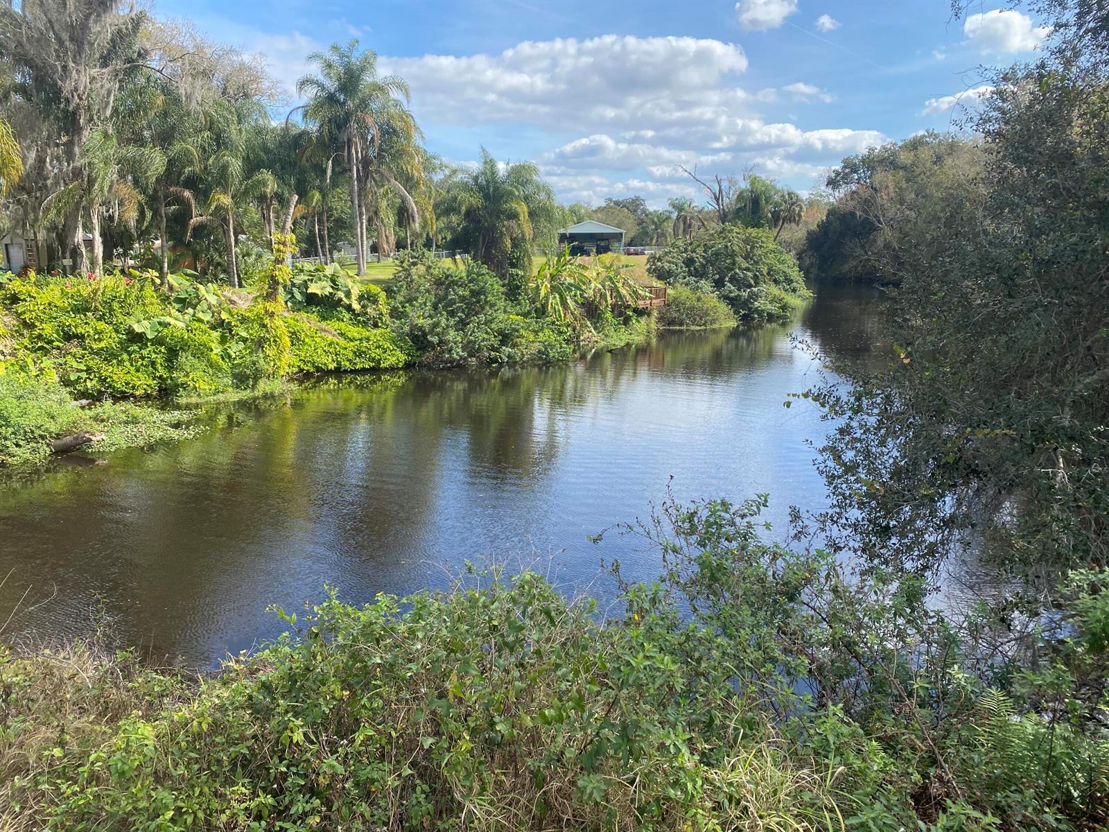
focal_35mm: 26
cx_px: 554
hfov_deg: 67.3
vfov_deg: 53.1
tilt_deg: -13.0
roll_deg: +0.5
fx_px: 833
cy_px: 416
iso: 32
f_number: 1.8
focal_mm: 4.25
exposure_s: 1/1585
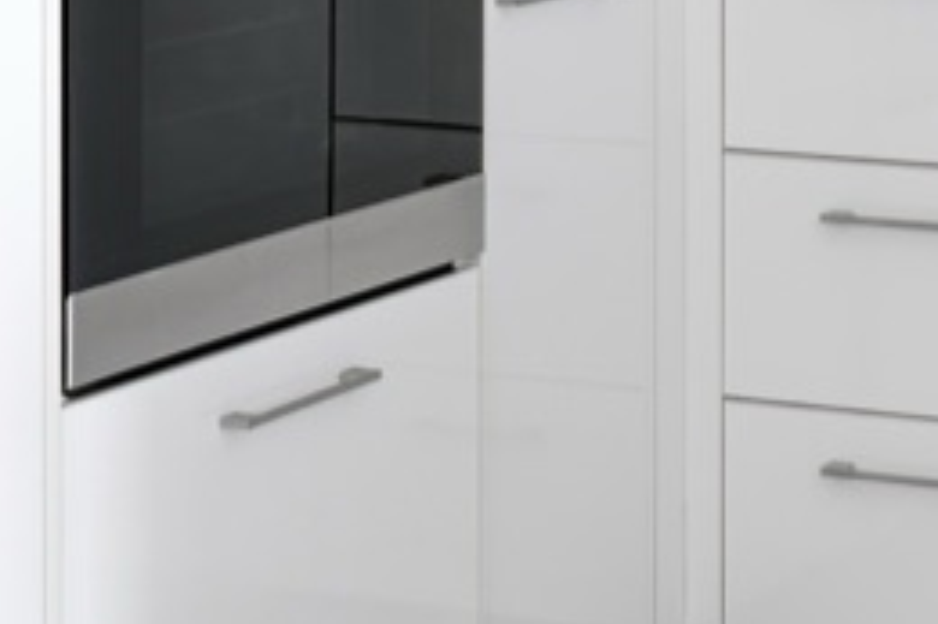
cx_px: 924
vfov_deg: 9.9
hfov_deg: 15.2
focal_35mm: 133
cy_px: -388
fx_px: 3463
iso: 400
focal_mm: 27
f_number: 8
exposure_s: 1/800
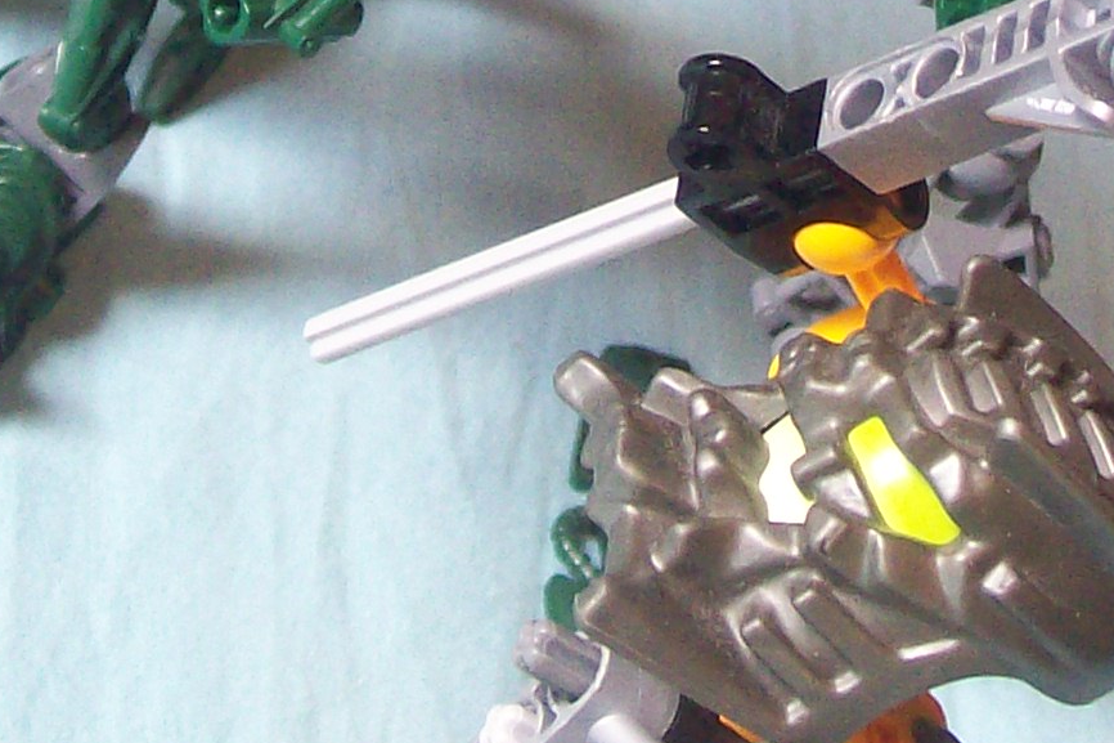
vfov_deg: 8.0
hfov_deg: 12.4
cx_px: 682
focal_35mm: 166
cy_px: -577
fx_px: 5135
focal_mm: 7.6
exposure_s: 1/36.2
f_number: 3
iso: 160
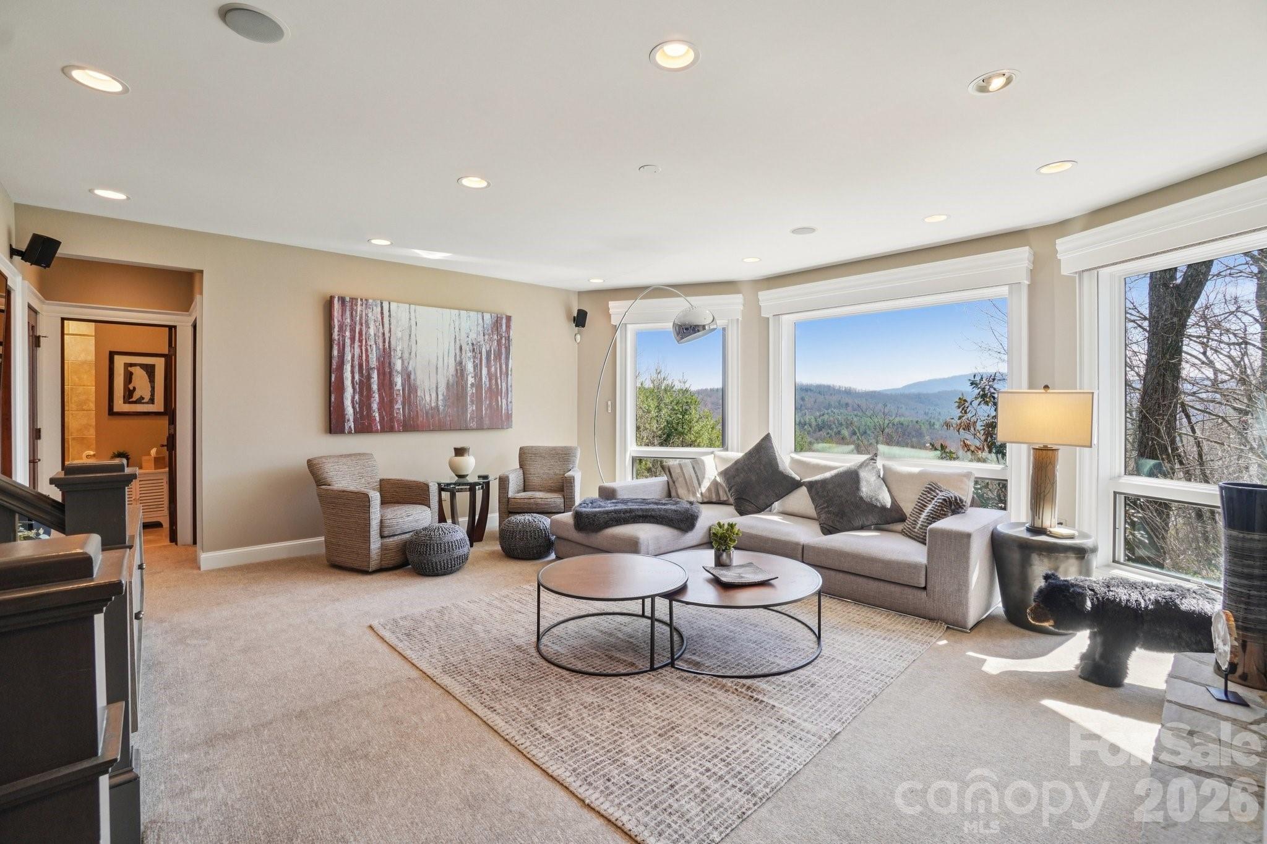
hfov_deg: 100.4
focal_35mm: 15
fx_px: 528
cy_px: 422
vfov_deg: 77.3
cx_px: 634
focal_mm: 10
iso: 125
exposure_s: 1/30
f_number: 8
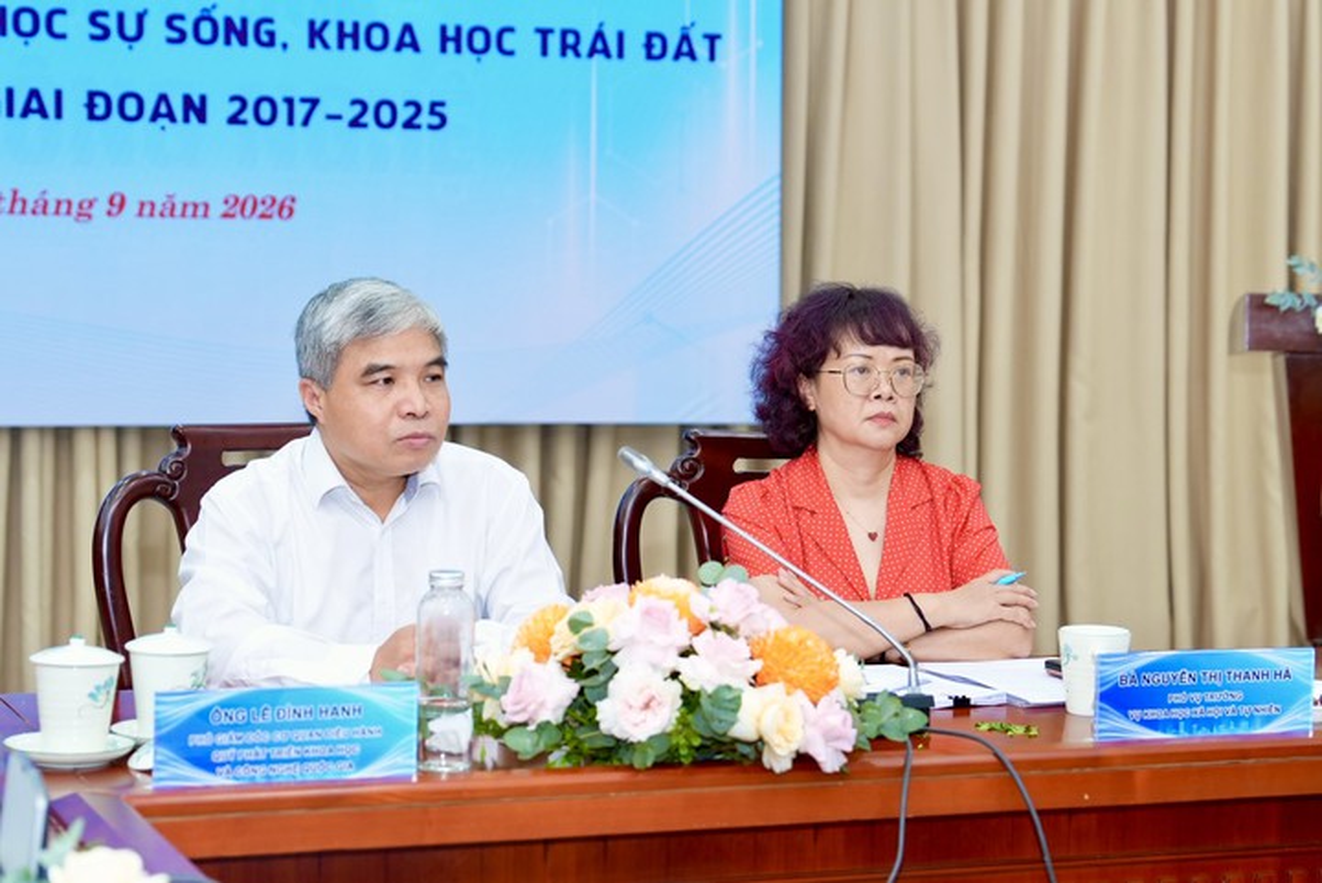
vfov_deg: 16.3
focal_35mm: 84
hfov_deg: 24.2
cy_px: 442
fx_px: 3086
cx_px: 661
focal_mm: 56
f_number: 3.2
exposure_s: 1/125
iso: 640
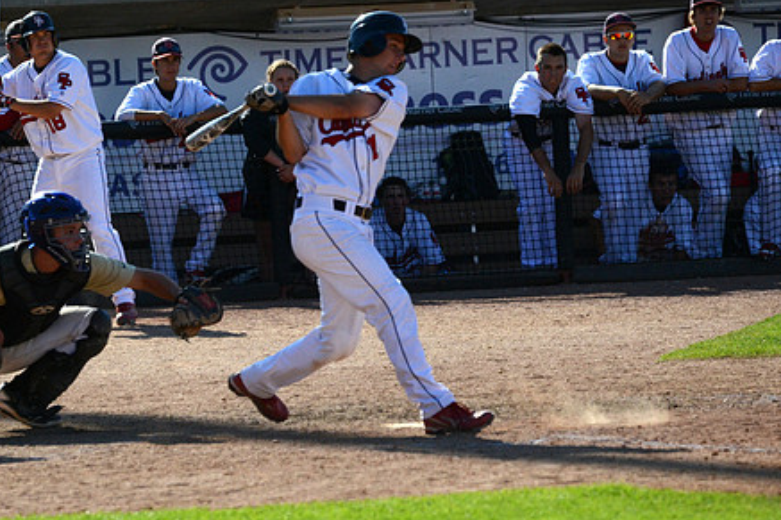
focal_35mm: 417
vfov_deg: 3.3
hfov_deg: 4.9
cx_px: 340
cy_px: 182
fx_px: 9043
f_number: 5.3
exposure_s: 1/8000
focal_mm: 210
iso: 1000
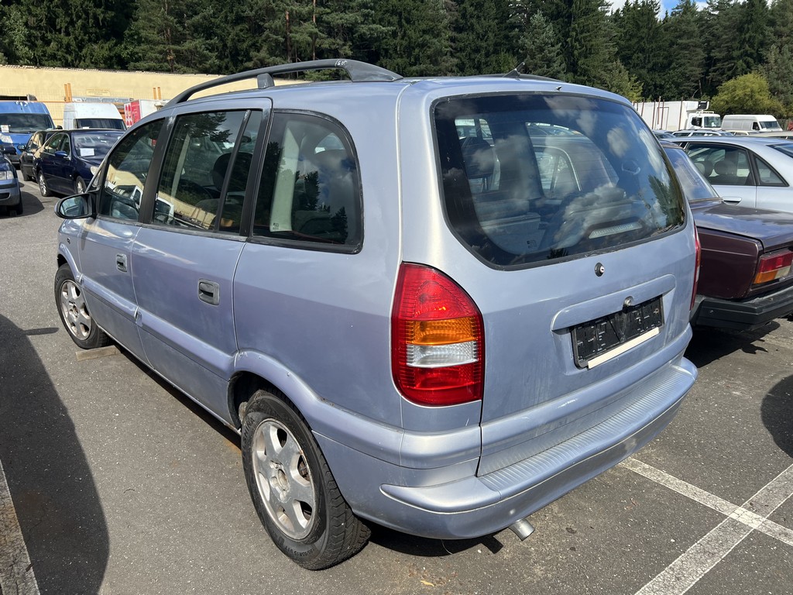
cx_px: 396
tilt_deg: -13.4
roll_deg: +0.3
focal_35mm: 26
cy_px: 298
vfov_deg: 53.1
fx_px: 596
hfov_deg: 67.3
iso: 50
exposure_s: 1/2994
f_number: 1.5
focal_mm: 5.7
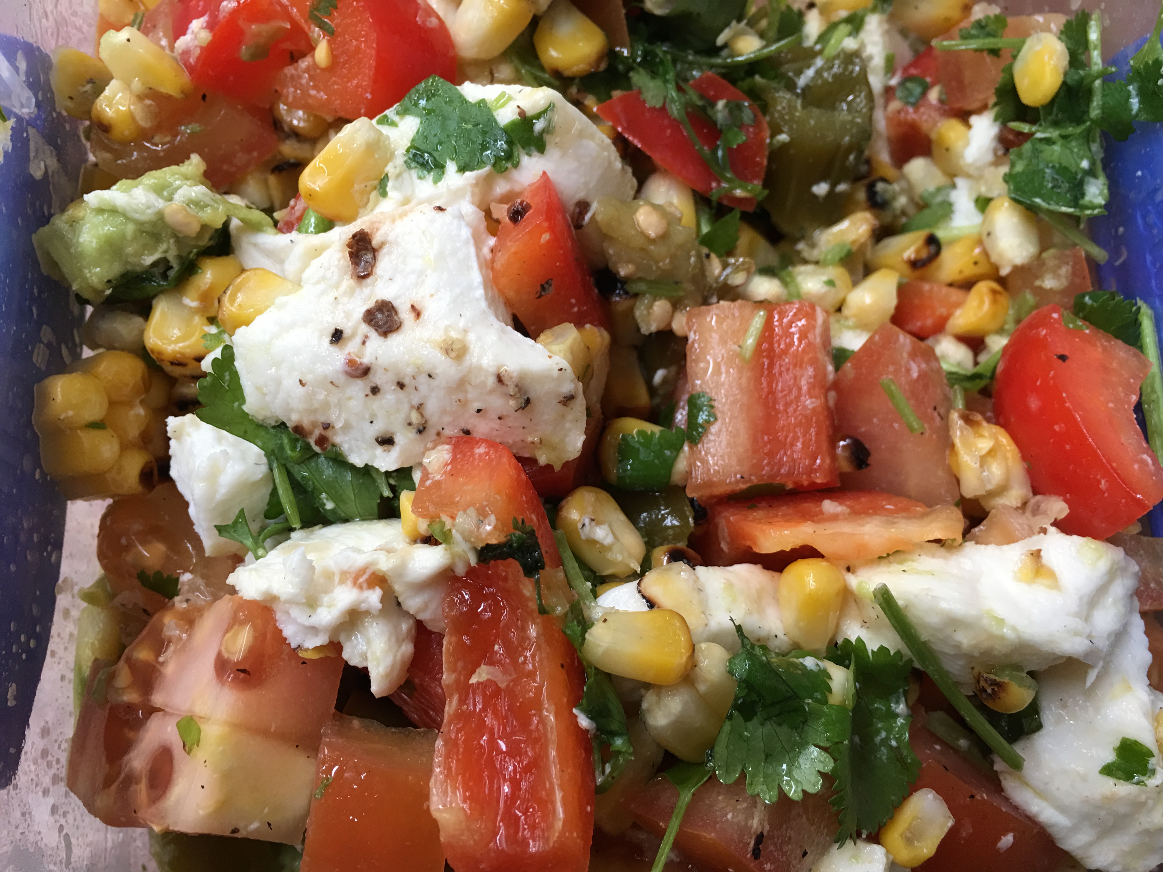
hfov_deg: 61.7
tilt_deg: -71.8
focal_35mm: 29
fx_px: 974
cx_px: 582
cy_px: 436
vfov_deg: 48.2
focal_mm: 4.15
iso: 40
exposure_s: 1/17
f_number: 2.2
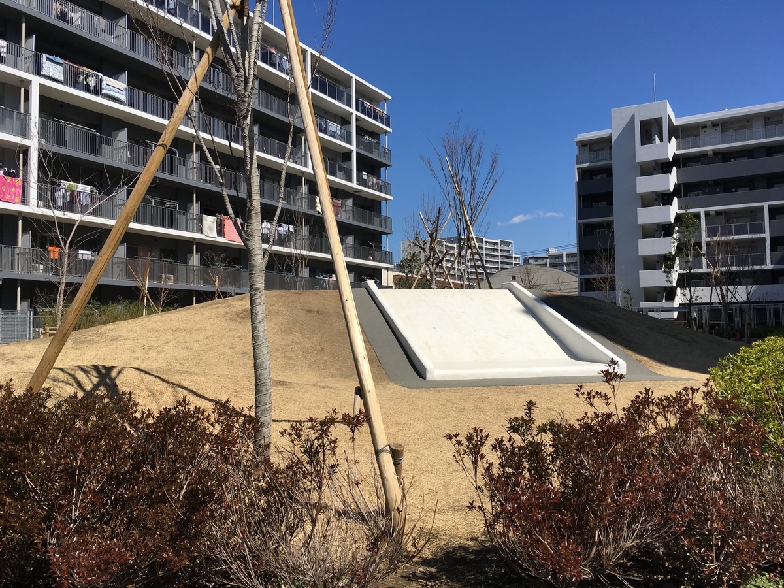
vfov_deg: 48.2
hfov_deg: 61.7
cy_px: 294
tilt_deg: +3.4
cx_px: 392
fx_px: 657
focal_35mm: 29
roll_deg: +0.4
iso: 25
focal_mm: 4.15
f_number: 2.2
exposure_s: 1/2564
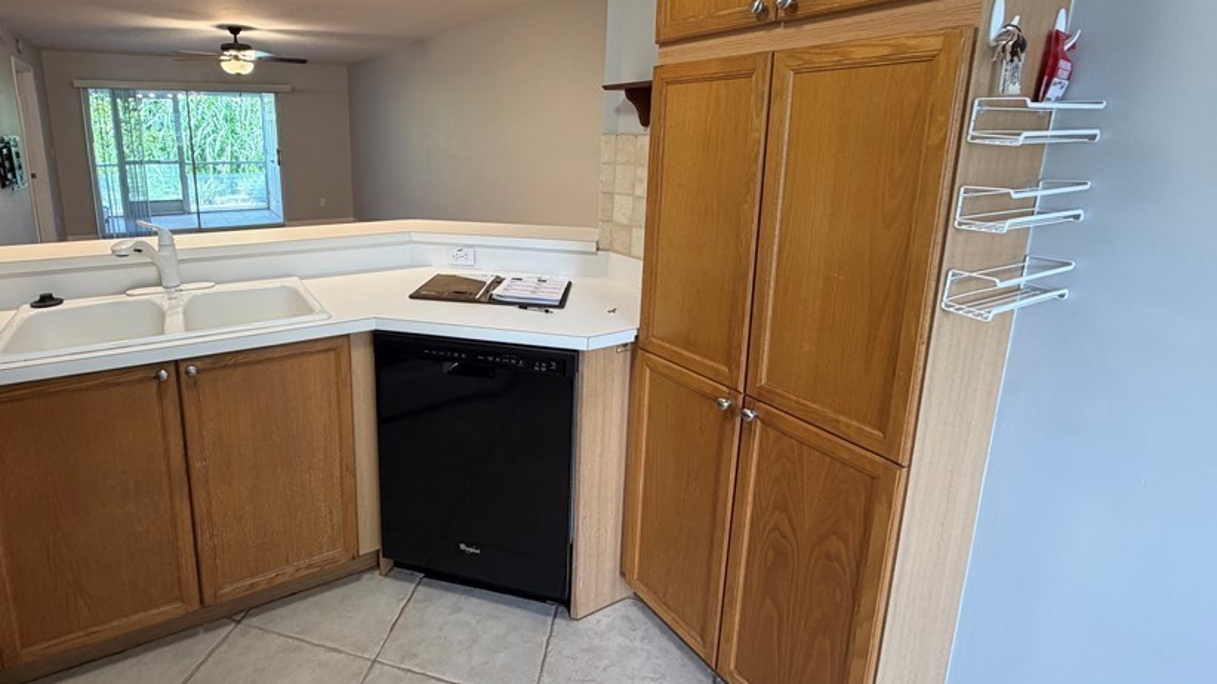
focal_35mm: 19
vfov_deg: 57.5
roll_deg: -0.3
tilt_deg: -10.2
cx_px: 486
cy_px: 253
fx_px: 613
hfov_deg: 88.4
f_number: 2.2
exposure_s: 1/60
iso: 160
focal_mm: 2.22
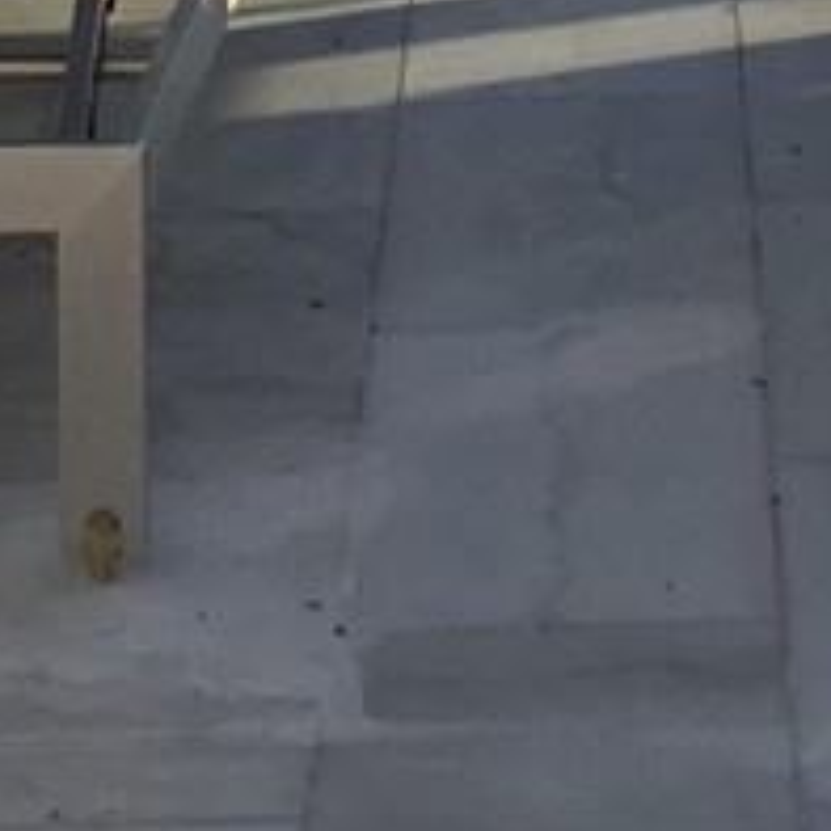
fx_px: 5649
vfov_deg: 7.7
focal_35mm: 208
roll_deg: -1.8
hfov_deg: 8.4
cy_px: -1278
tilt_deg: -2.0
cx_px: 903
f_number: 2.2
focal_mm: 4.15
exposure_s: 1/1721
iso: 32
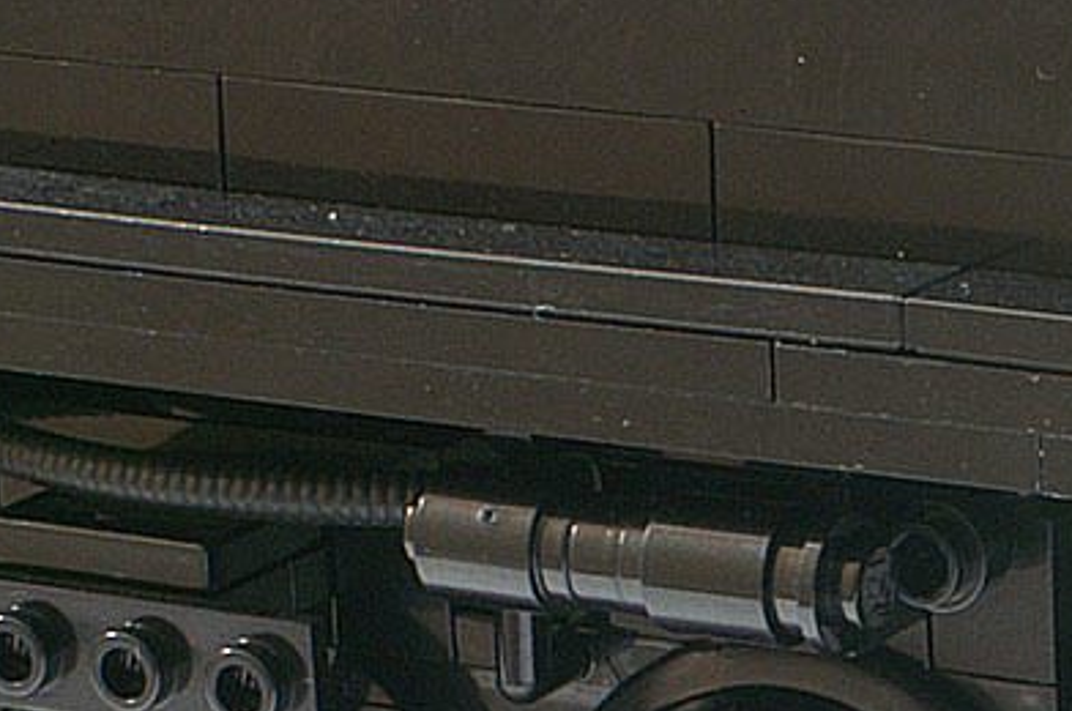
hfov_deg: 10.4
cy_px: 871
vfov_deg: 7.0
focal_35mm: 193
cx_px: 1553
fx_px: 5738
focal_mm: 28
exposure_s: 30
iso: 100
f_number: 32
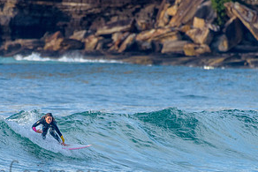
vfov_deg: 1.1
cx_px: 61
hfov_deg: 1.7
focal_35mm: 1218
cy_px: 133
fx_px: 8733
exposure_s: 1/2000
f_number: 5.6
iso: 640
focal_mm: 500
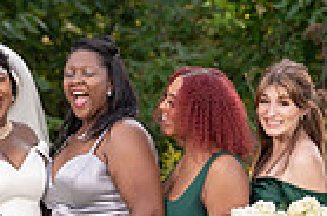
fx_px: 5438
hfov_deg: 3.4
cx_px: 44
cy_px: 317
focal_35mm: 600
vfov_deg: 2.3
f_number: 4
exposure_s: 1/200
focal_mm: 140
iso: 160
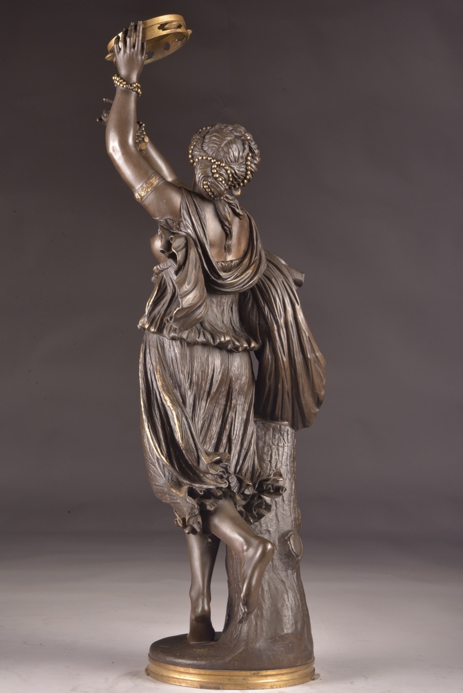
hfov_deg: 11.2
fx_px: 2351
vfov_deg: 16.8
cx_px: 232
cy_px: 346
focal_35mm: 122
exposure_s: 1/125
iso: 400
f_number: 20
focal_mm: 122
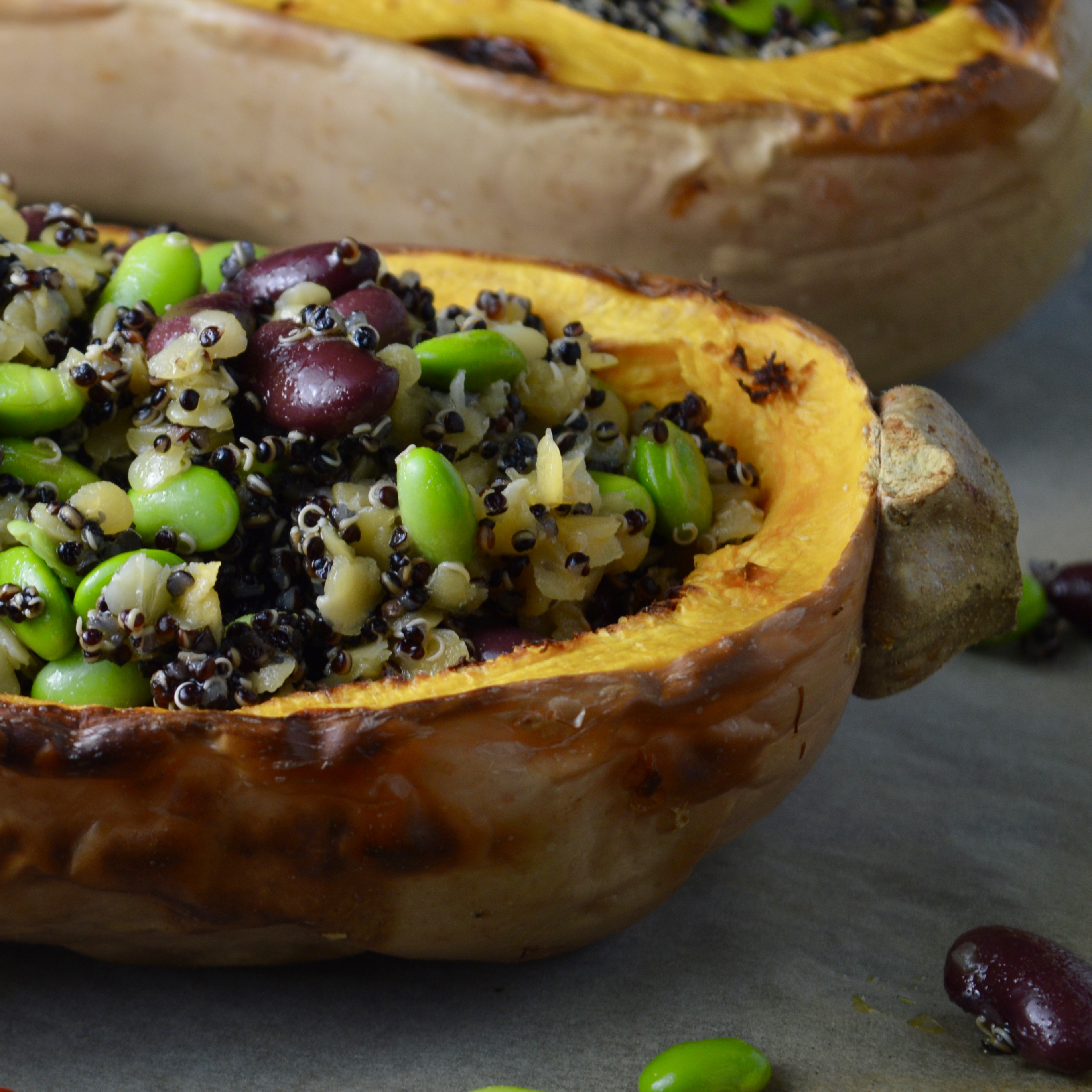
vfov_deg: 11.4
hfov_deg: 11.2
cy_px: 545
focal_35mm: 154
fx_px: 5494
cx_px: -70
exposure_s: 1/80
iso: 200
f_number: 5.6
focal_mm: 55
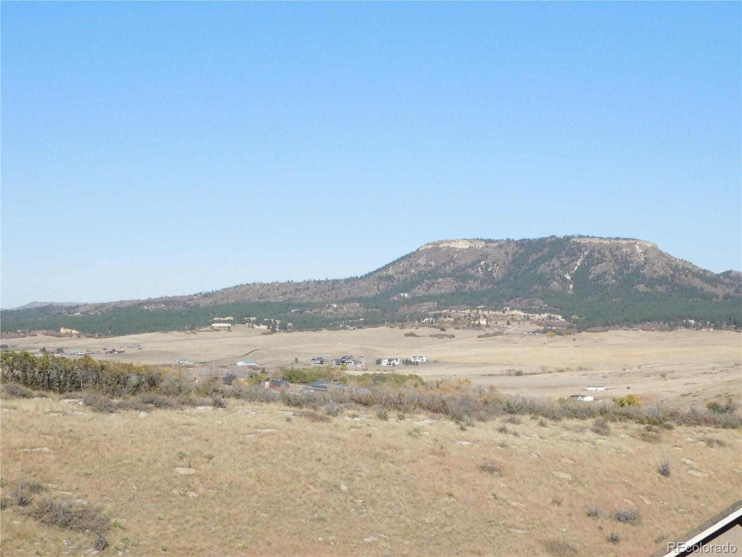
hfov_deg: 27.4
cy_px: 278
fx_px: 1522
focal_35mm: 71
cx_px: 371
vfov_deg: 20.7
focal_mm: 12.6
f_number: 8.6
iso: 800
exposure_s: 1/1500
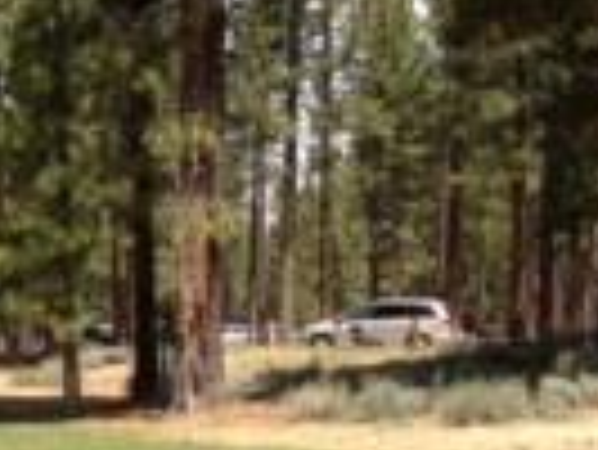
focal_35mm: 118
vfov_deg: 12.4
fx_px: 2040
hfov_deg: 16.1
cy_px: 490
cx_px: -90
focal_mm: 4.28
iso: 64
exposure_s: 1/778
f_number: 2.4
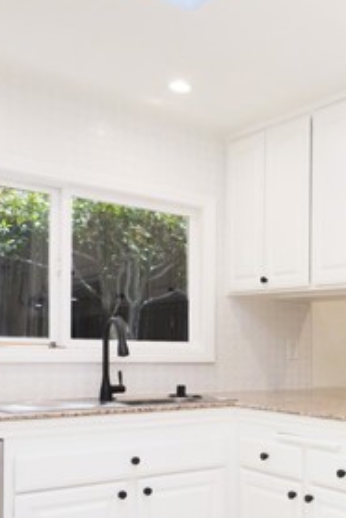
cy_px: 368
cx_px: 389
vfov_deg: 44.4
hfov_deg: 28.1
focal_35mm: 43
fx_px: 620
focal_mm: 9
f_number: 8
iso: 2000
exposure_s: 1/200
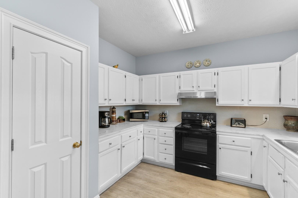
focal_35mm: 15
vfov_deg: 77.3
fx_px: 124
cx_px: 149
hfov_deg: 100.4
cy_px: 99
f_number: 4.5
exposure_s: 1/4
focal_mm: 10
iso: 100
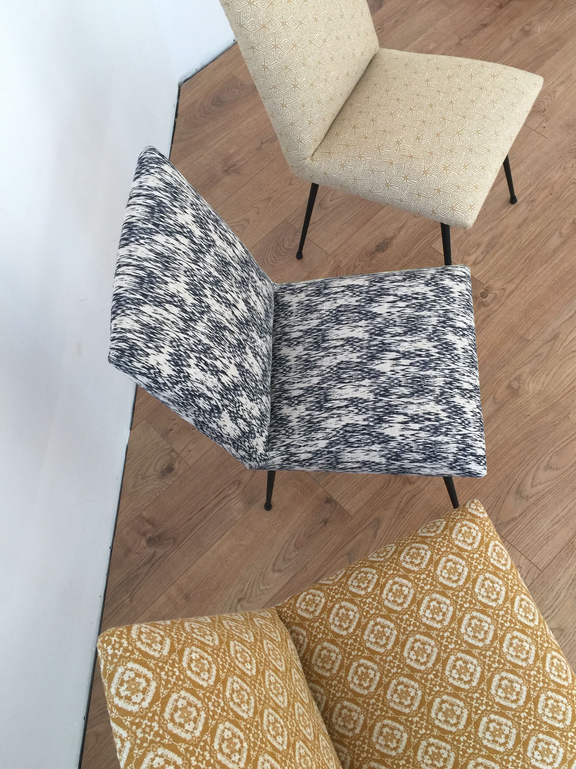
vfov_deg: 60.0
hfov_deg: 46.8
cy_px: 392
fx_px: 666
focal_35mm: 30
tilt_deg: -63.6
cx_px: 296
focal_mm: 4.15
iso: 50
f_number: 2.2
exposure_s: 1/17
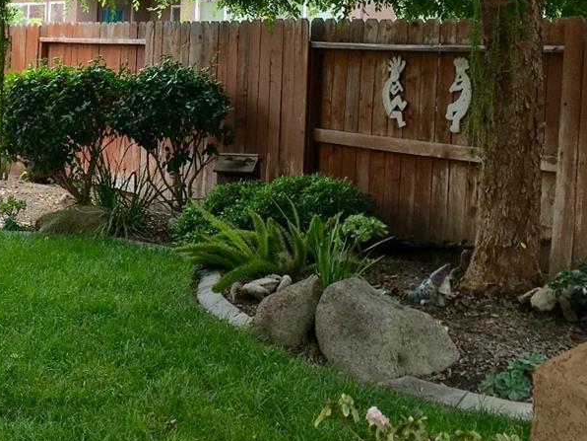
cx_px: -30
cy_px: 100
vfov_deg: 20.0
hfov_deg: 25.1
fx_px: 1238
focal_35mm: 73
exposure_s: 1/284
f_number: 2.2
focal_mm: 4.15
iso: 25
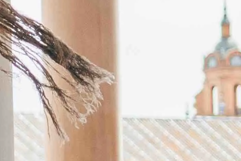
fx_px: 2477
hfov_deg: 5.3
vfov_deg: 3.7
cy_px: 273
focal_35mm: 370
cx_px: -463
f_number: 2.8
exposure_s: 1/3200
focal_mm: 31
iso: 400
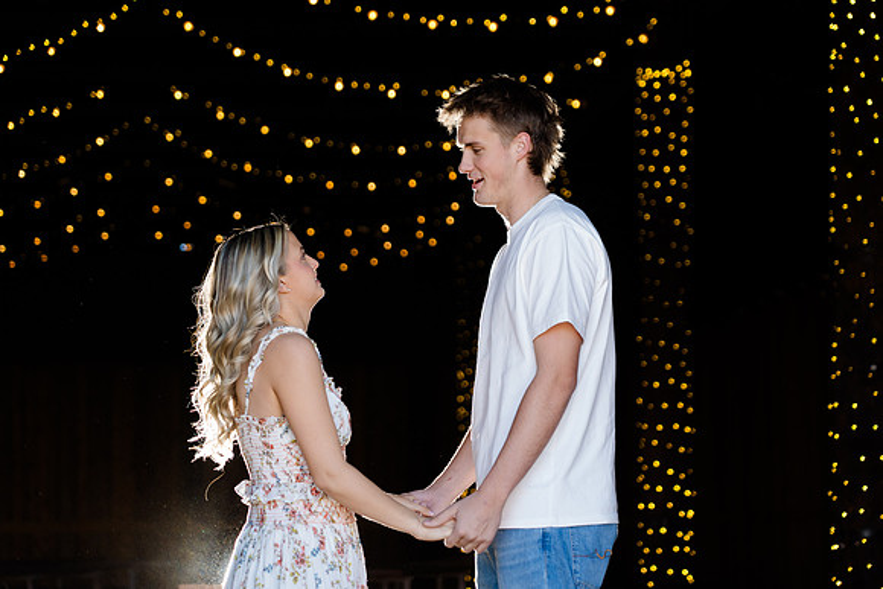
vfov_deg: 14.3
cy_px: 294
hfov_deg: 21.2
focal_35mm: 96
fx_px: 2355
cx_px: 442
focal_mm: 96
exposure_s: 1/200
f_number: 4
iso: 800
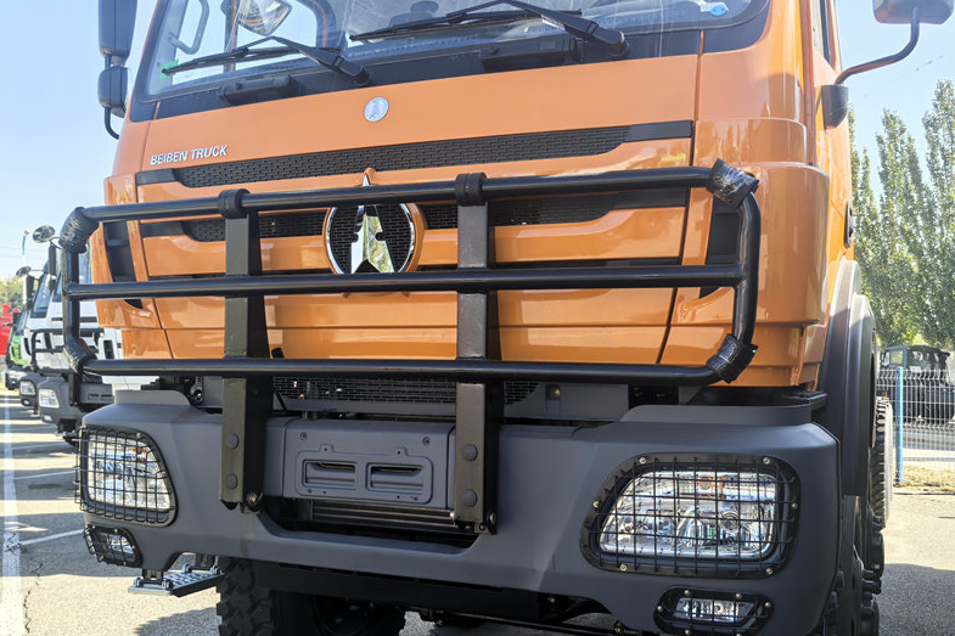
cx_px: 473
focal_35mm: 35
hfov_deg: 54.4
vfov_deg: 37.8
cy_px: 321
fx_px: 928
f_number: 1.4
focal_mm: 5.75
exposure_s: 1/2381
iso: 50
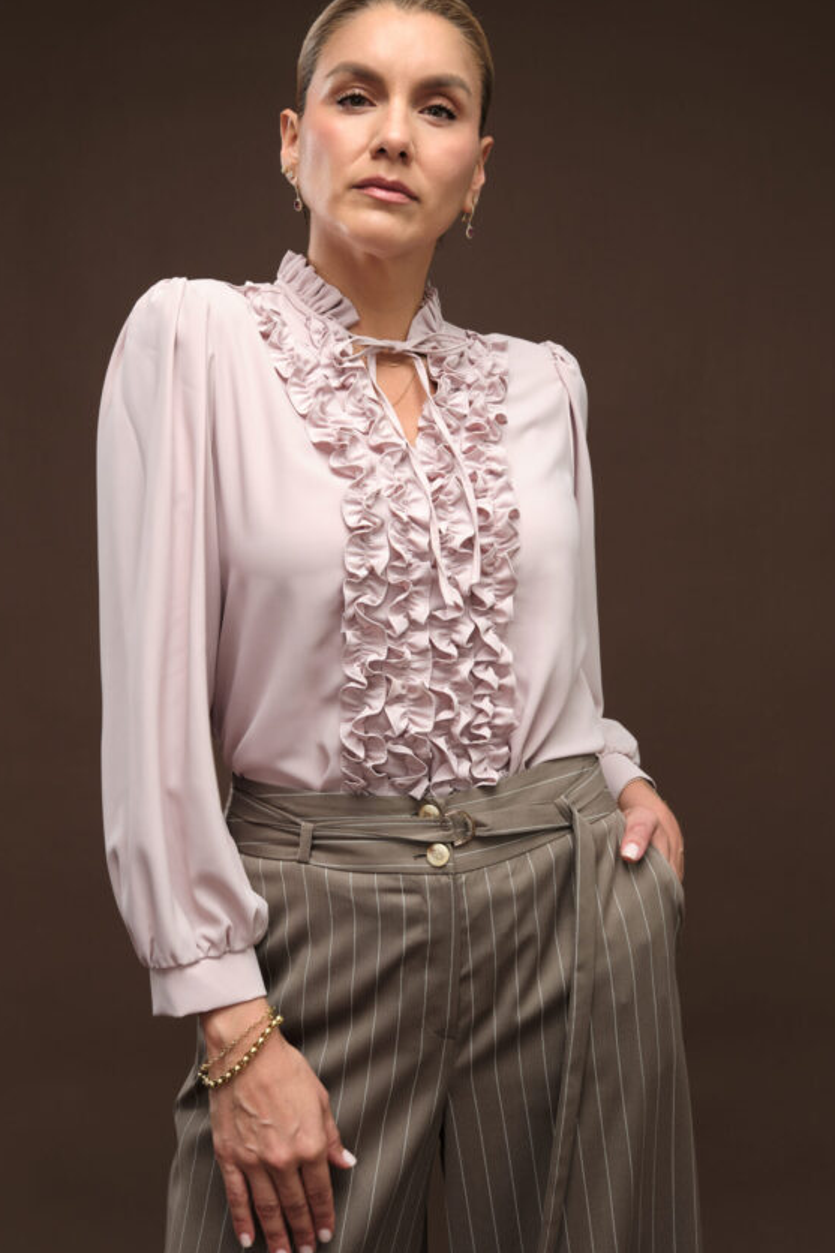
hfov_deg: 27.5
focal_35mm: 49
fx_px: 1705
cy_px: 573
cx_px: 361
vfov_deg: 40.3
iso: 200
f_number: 6.4
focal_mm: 26.4
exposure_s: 1/125
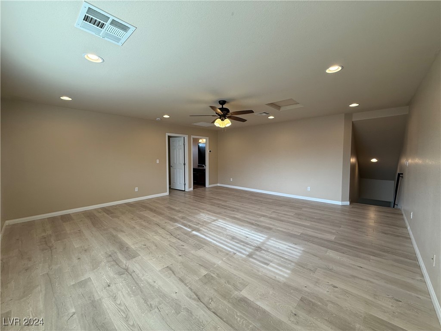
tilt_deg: -3.1
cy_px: 166
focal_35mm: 14
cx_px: 220
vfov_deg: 85.7
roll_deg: +0.0
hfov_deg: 102.1
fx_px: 178
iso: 100
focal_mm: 2.22
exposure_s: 1/120
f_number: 2.2
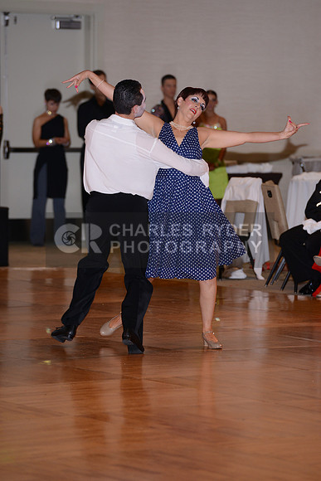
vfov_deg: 10.3
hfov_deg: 6.9
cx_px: 160
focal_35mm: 200
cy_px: 240
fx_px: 2673
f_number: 4.5
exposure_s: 1/250
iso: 1000
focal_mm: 200
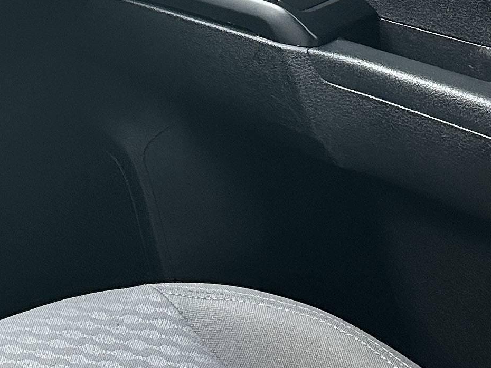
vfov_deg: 13.0
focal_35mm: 104
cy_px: -275
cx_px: -105
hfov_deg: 17.9
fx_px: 1476
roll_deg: -0.2
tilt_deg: -9.3
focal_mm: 6.86
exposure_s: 1/62
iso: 250
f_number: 1.78
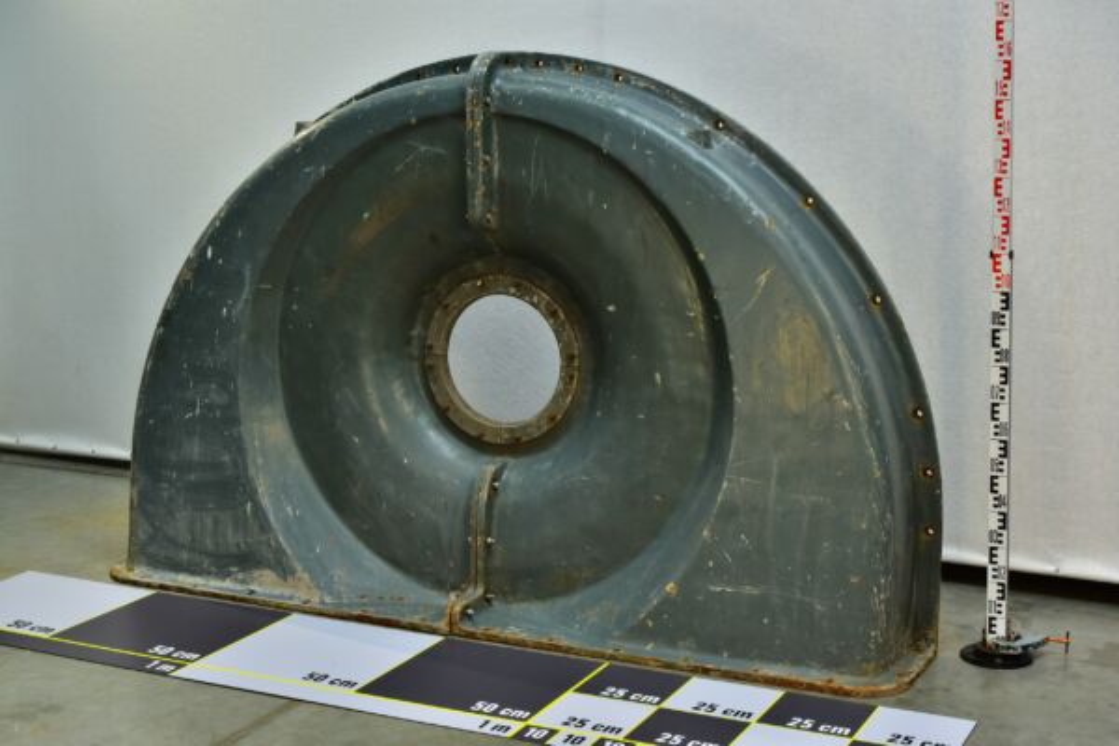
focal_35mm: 58
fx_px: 1803
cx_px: 560
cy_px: 373
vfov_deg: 23.4
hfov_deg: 34.5
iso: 500
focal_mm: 58
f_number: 18
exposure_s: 1/13
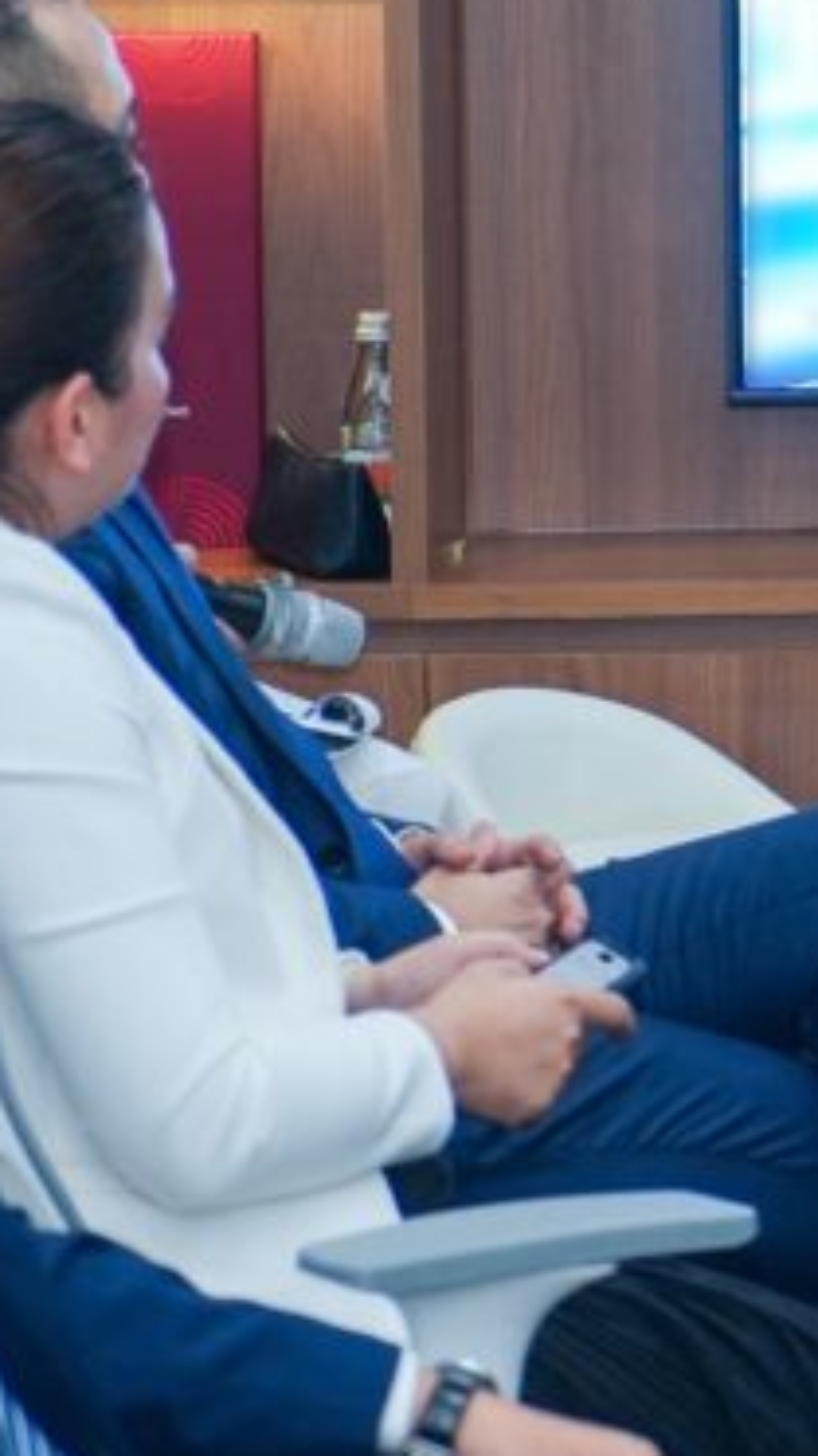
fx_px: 8877
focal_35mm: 230
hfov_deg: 5.2
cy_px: 160
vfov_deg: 9.3
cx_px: 1750
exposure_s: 1/160
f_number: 4
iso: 800
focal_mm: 68
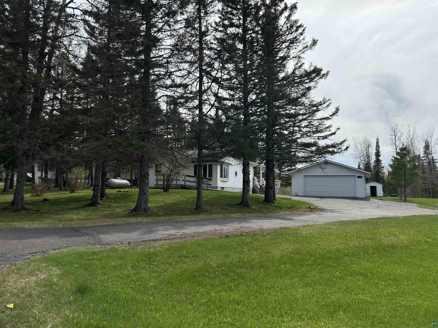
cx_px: 219
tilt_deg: +3.9
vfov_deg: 53.1
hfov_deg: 67.3
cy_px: 164
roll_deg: -1.1
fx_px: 329
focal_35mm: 26
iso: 50
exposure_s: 1/7463
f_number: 1.5
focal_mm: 5.7
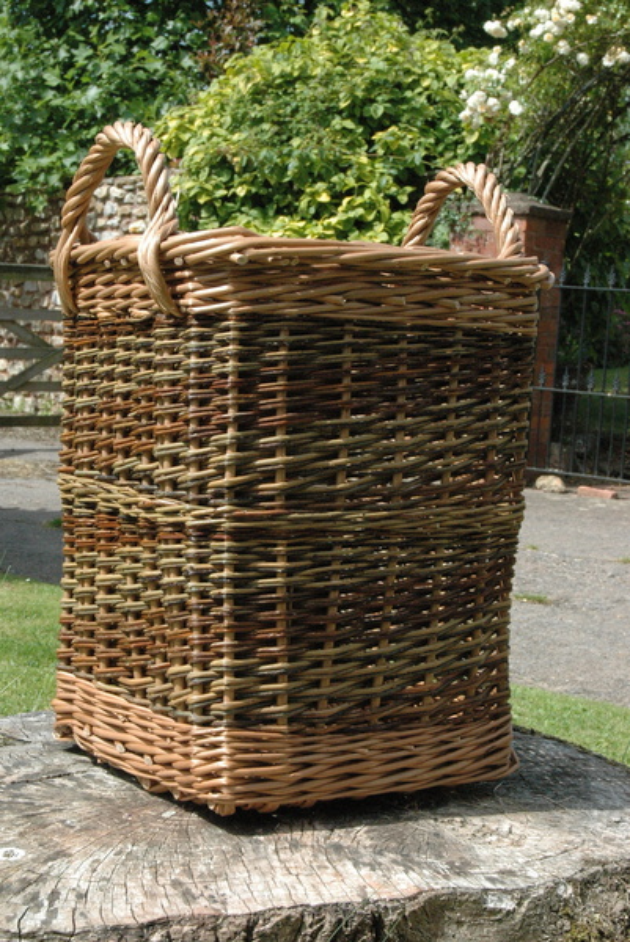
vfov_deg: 33.4
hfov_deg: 22.7
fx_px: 1572
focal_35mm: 60
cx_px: 315
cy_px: 471
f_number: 14
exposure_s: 1/800
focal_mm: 40
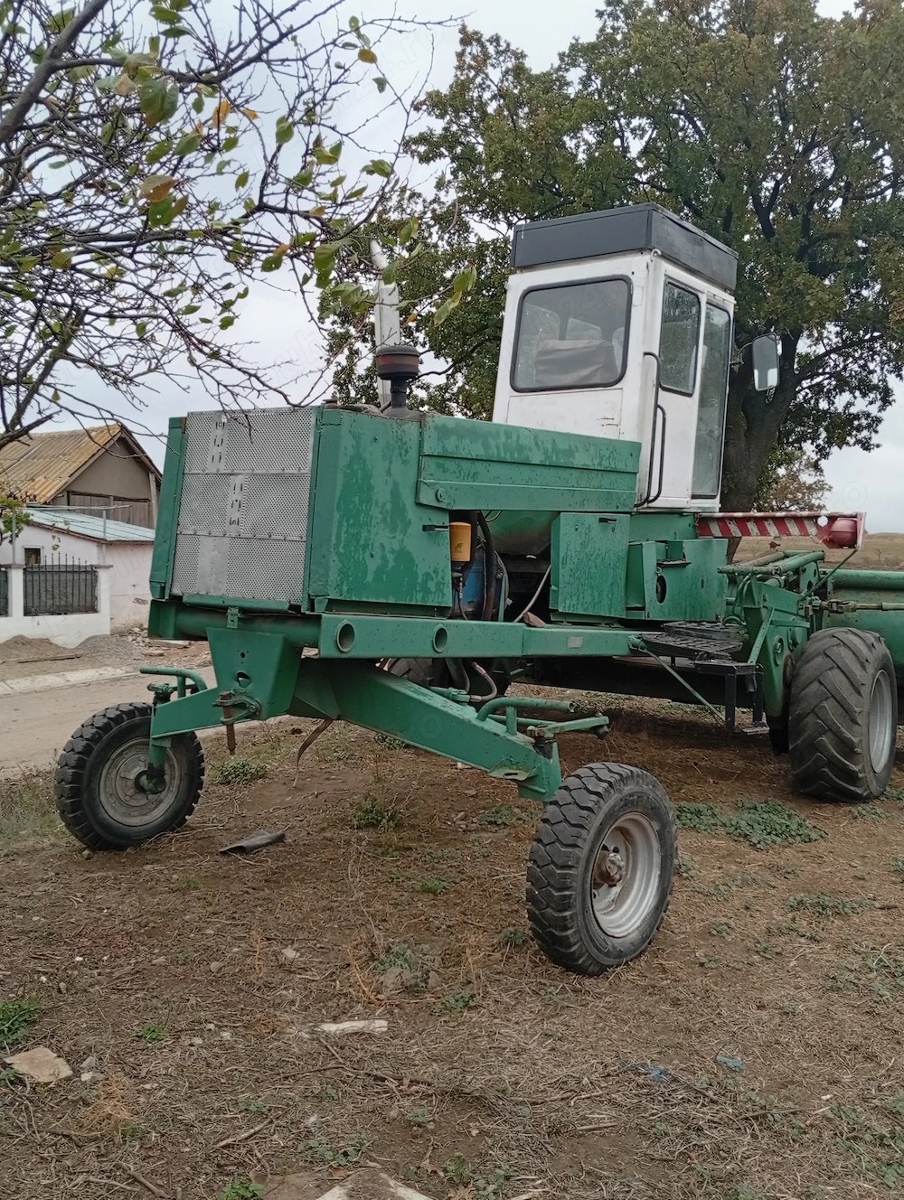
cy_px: 600
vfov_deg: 58.3
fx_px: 1077
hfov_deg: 45.5
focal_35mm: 31
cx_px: 452
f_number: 1.8
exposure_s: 1/103
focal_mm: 3.98
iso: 50
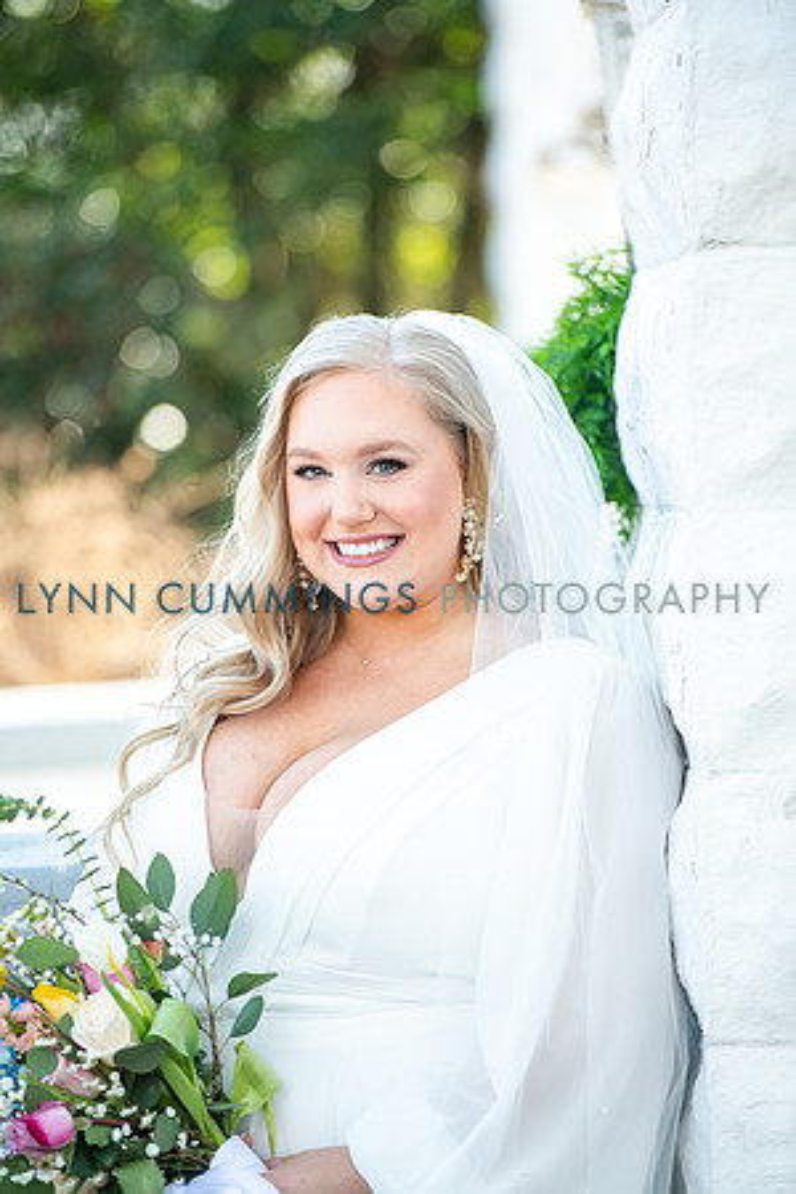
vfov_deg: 10.3
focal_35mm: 200
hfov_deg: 6.9
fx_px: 6633
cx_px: 398
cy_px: 597
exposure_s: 1/1250
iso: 640
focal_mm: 200
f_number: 3.5
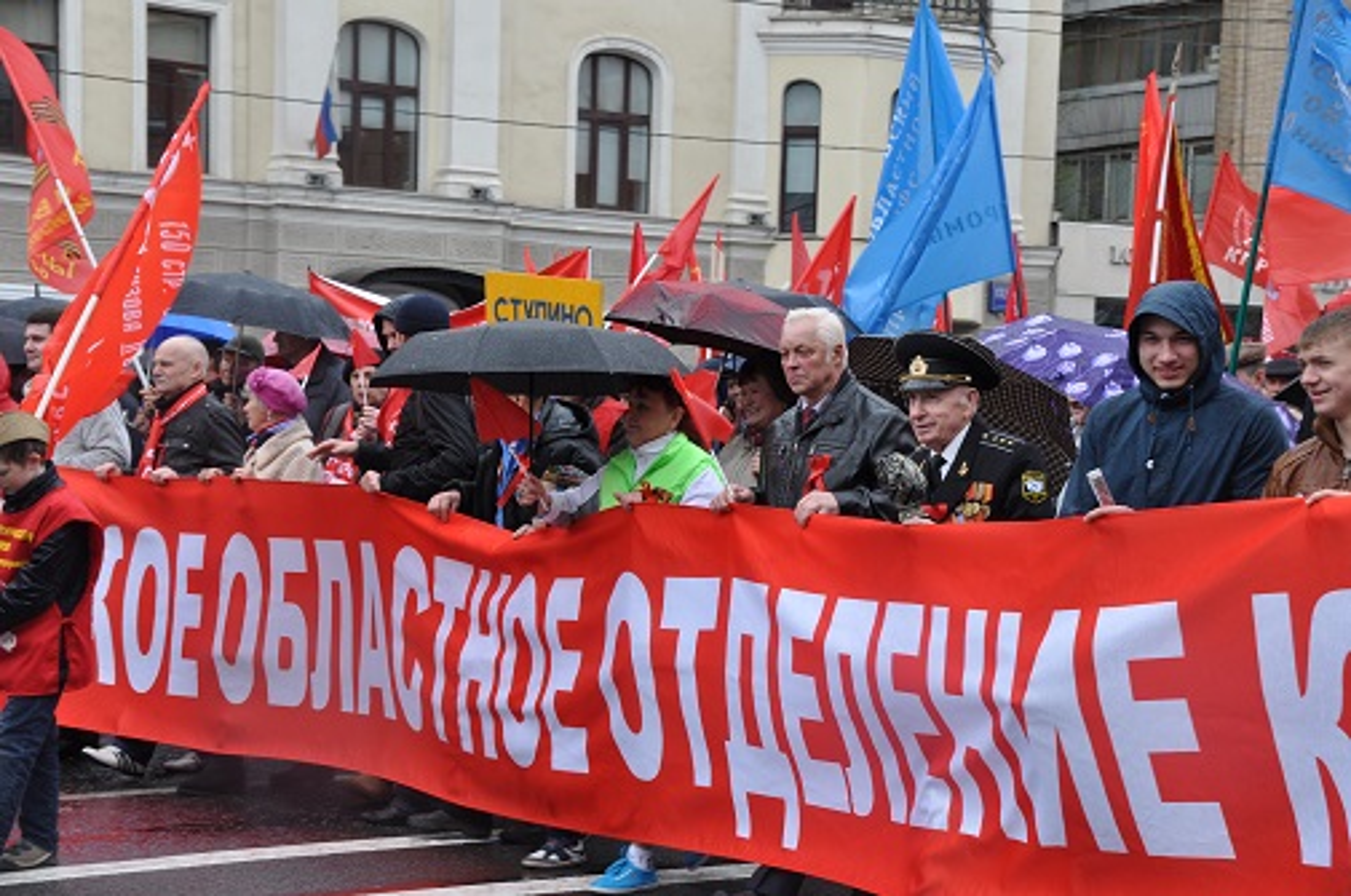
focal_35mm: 78
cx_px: 676
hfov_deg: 26.0
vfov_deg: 17.4
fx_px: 2922
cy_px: 448
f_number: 9
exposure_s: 1/80
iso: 200
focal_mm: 52
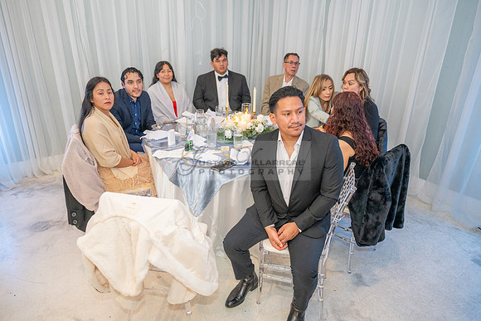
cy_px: 160
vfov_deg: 53.2
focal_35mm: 24
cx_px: 240
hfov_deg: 73.7
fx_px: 321
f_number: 2.8
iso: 1000
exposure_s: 1/160
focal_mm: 24
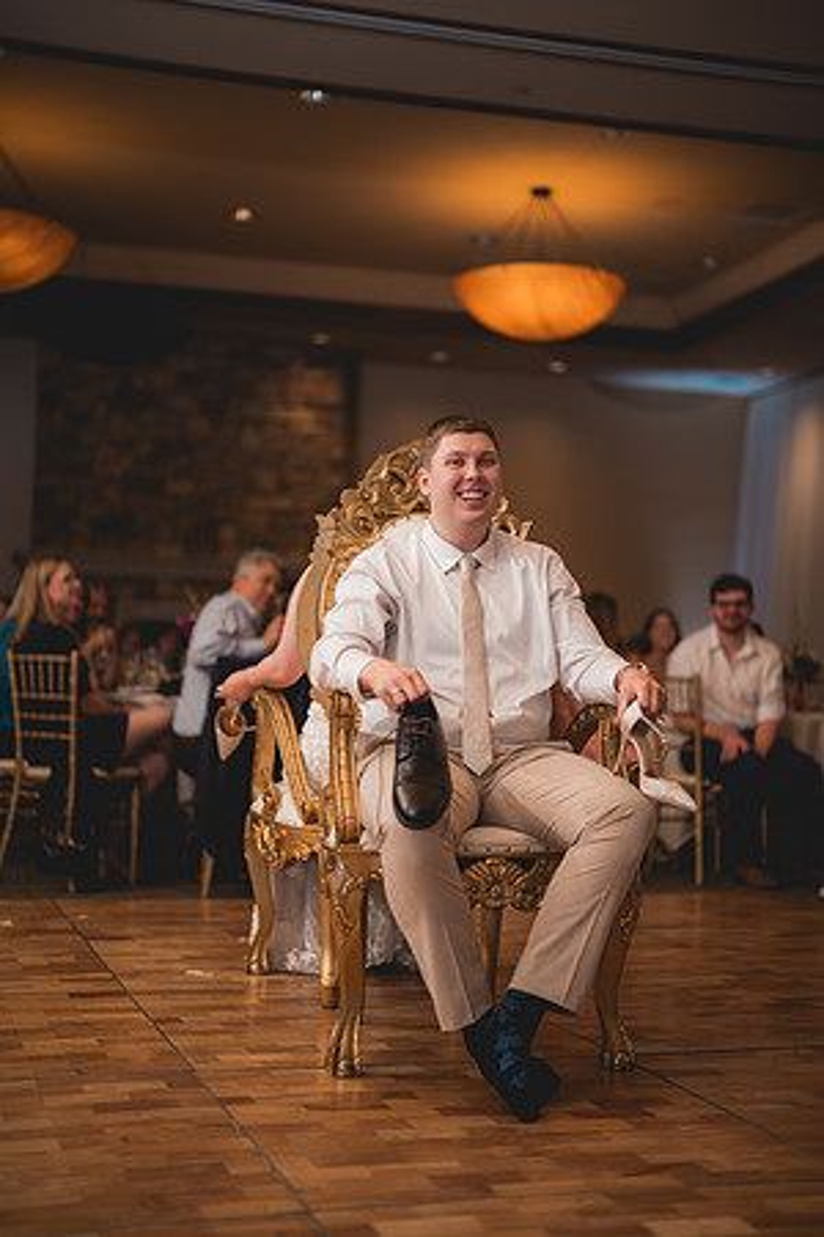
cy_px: 618
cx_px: 412
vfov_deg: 39.6
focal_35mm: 50
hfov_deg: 27.0
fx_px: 1717
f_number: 1.2
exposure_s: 1/250
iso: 80
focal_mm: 50
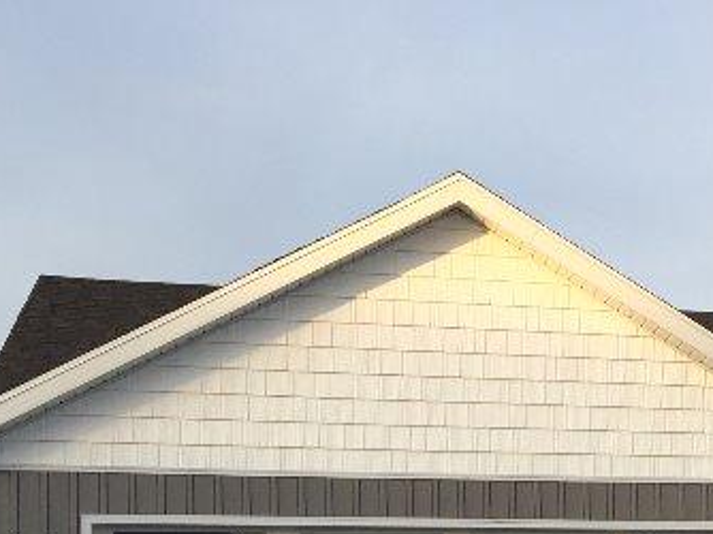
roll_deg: -0.1
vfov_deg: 16.0
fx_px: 1832
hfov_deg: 20.1
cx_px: 946
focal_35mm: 89
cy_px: 613
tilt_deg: -0.3
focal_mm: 4.15
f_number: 2.2
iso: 32
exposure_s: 1/229
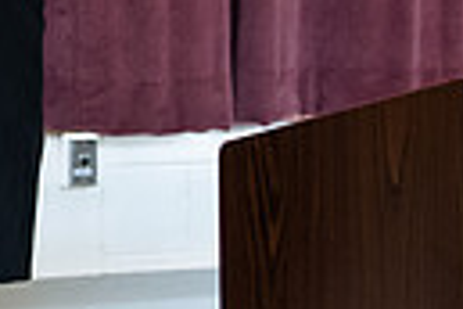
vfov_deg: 8.9
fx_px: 1968
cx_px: -291
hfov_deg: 12.6
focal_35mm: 153
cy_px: -70
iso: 2500
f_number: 3.5
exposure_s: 1/200
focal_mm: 34
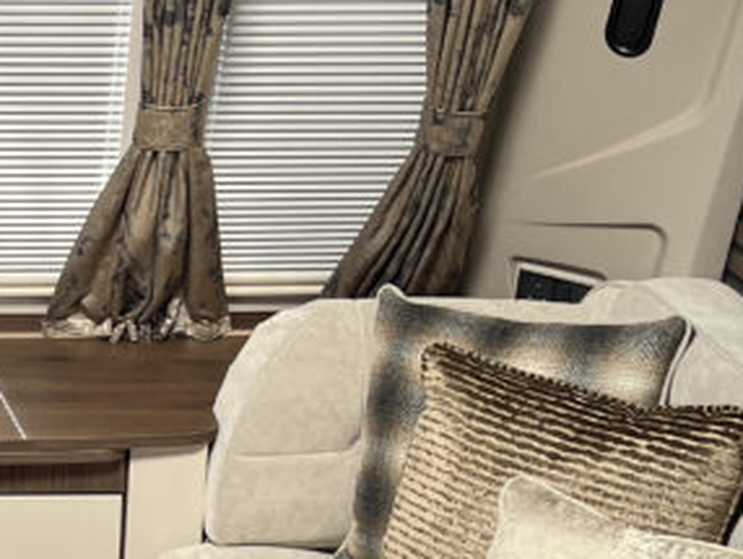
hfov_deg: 20.2
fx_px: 1998
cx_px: -57
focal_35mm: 93
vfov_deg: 15.6
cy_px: 569
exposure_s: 1/113
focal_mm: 5.7
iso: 125
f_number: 1.5
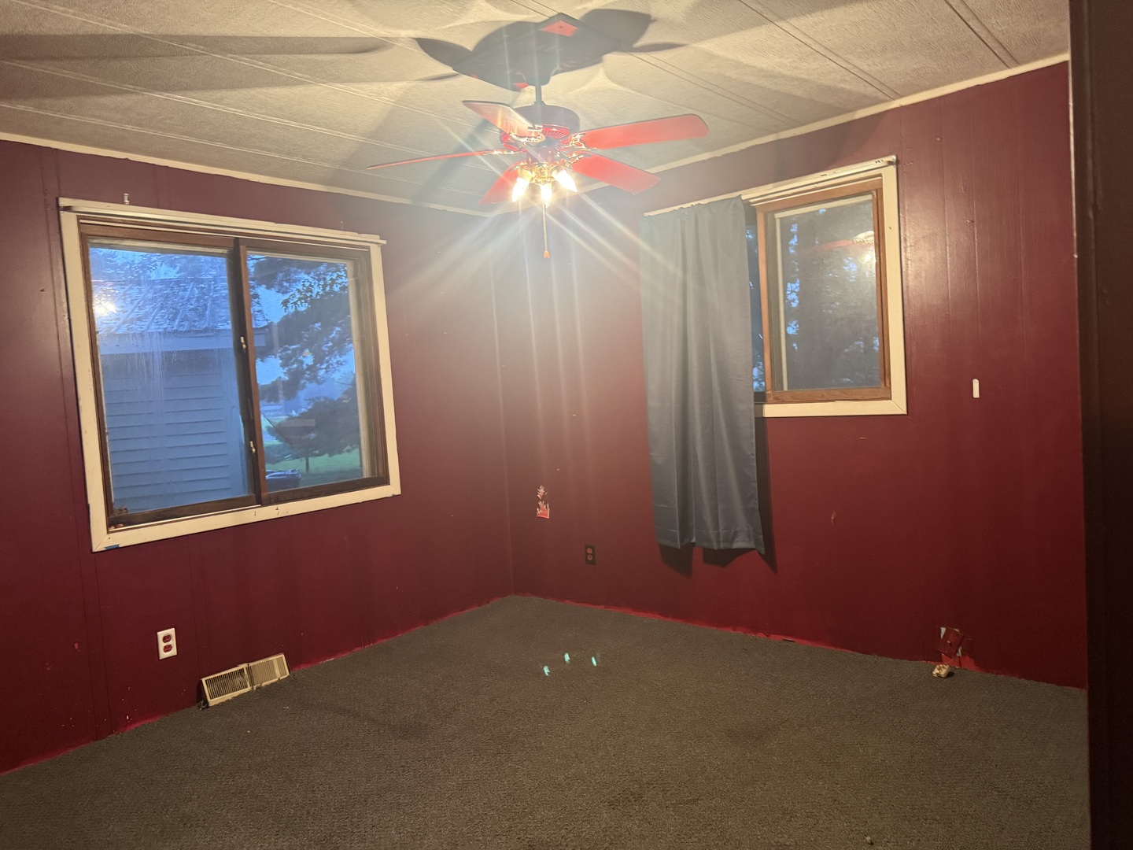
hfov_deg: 71.6
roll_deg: +3.3
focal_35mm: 24
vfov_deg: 56.8
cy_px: 425
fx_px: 786
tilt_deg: +0.0
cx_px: 566
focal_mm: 6.76
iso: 640
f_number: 1.78
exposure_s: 1/40
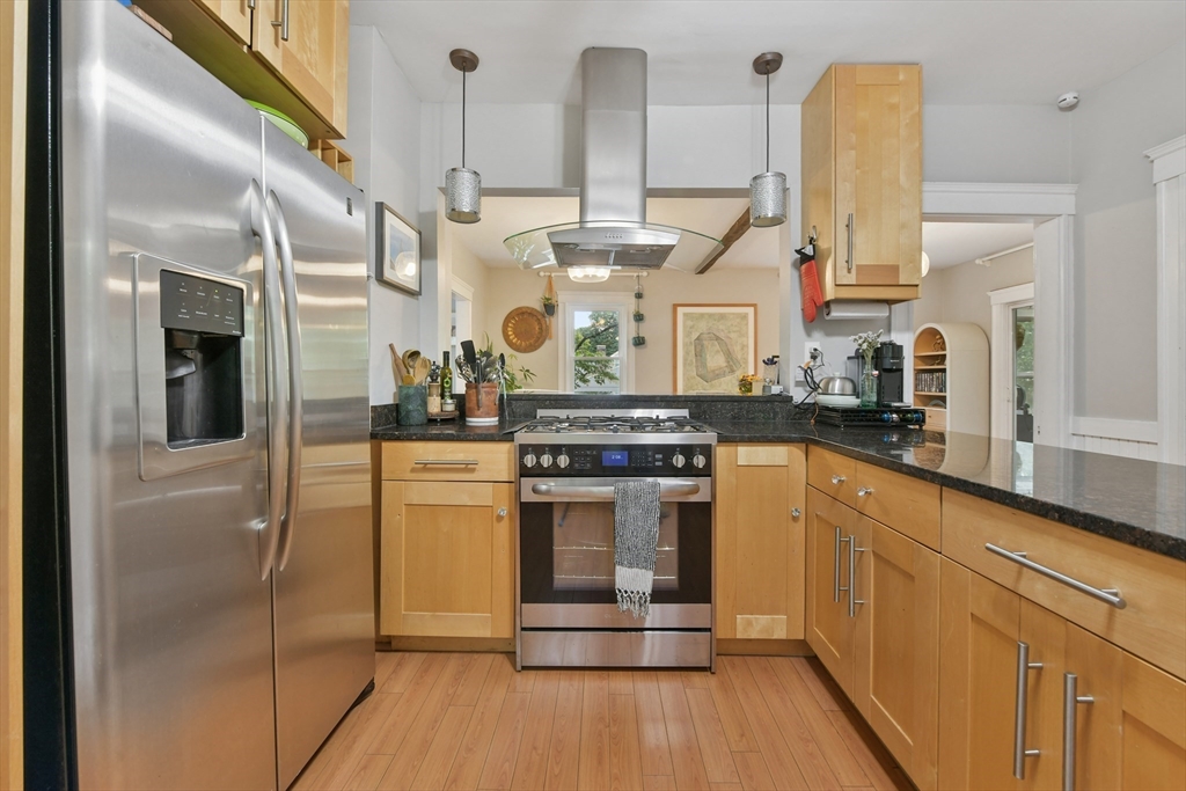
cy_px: 396
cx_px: 593
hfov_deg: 104.2
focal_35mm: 14
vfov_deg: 81.2
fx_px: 461
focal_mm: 14
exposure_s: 1/6
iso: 640
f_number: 9
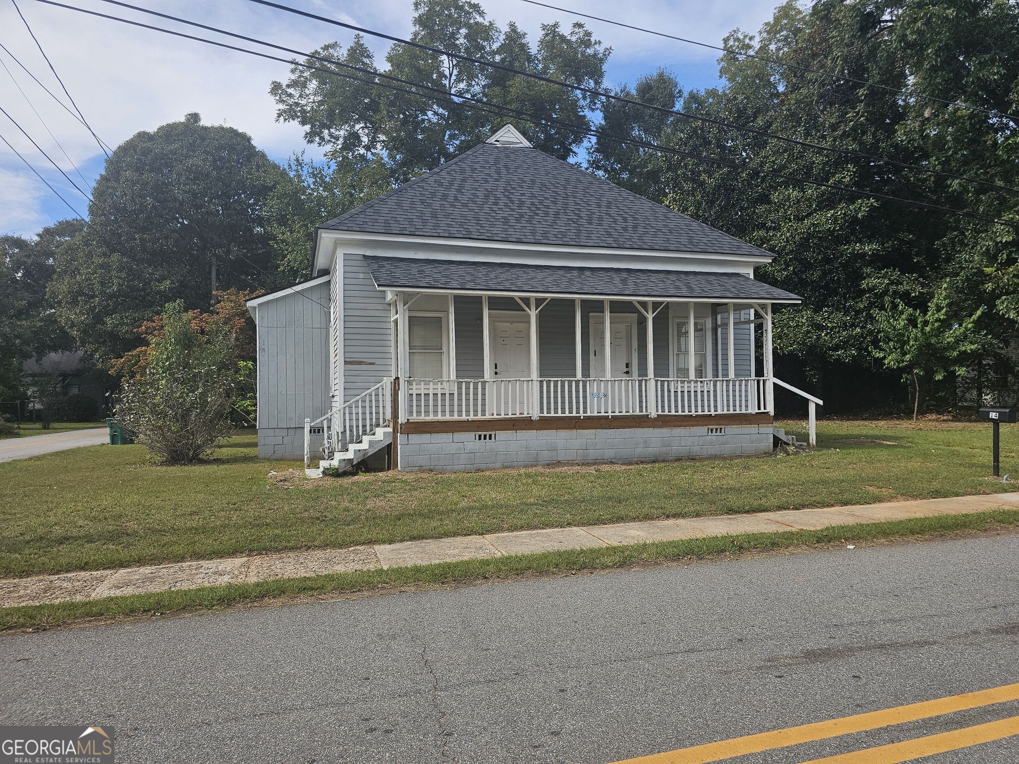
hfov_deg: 73.9
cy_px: 382
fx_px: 677
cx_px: 510
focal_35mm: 23
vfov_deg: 58.9
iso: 25
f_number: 1.7
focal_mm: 6.3
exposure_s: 1/1011
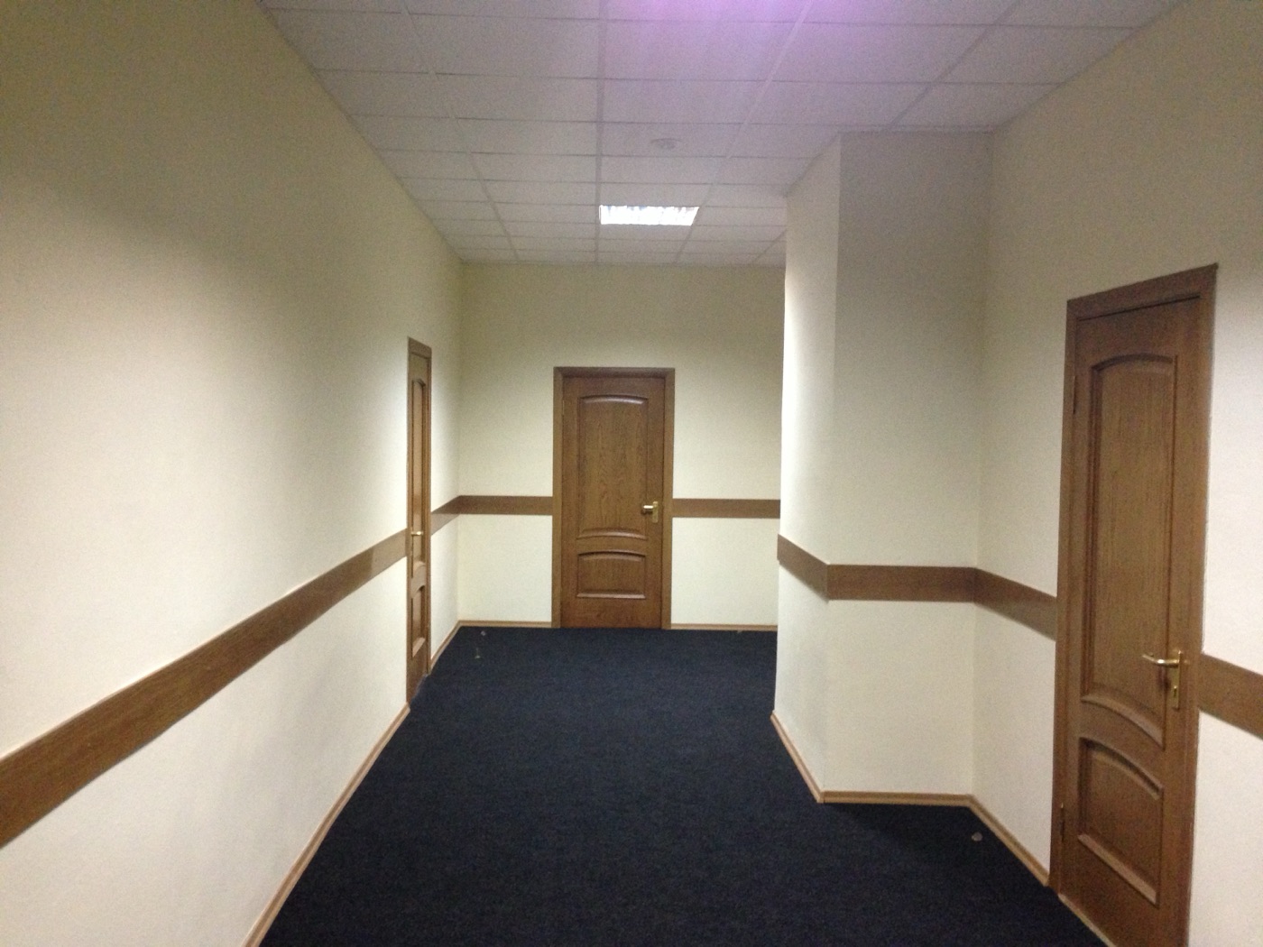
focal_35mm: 33
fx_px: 1204
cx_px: 632
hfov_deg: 55.4
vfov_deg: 42.9
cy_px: 474
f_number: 2.4
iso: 400
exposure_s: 1/17
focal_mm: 4.13
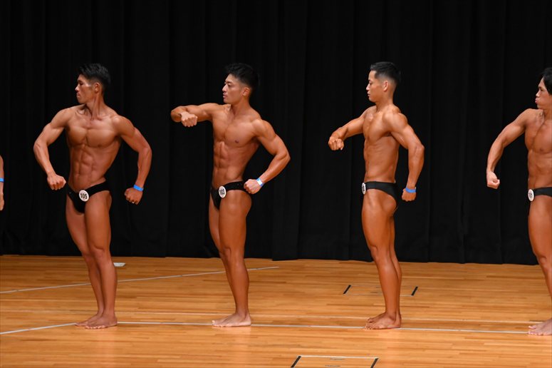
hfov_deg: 9.2
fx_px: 3448
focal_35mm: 225
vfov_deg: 6.1
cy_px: 184
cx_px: 276
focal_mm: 150
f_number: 5.6
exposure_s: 1/400
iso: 3200
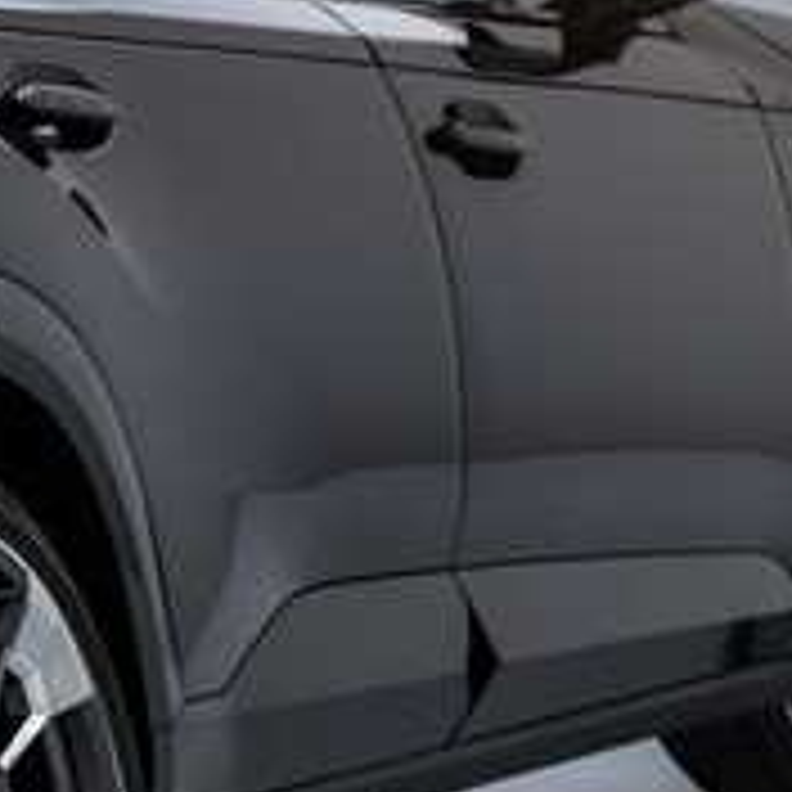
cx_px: -716
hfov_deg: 8.3
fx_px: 5255
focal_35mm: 203
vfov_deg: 8.6
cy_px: 104
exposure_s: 1/200
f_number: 4.5
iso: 250
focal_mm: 35
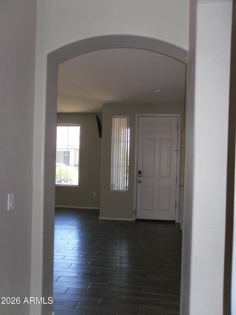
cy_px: 158
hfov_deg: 40.7
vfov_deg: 52.6
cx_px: 118
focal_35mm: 35
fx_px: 318
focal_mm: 6.3
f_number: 8.2
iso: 400
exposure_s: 1/45
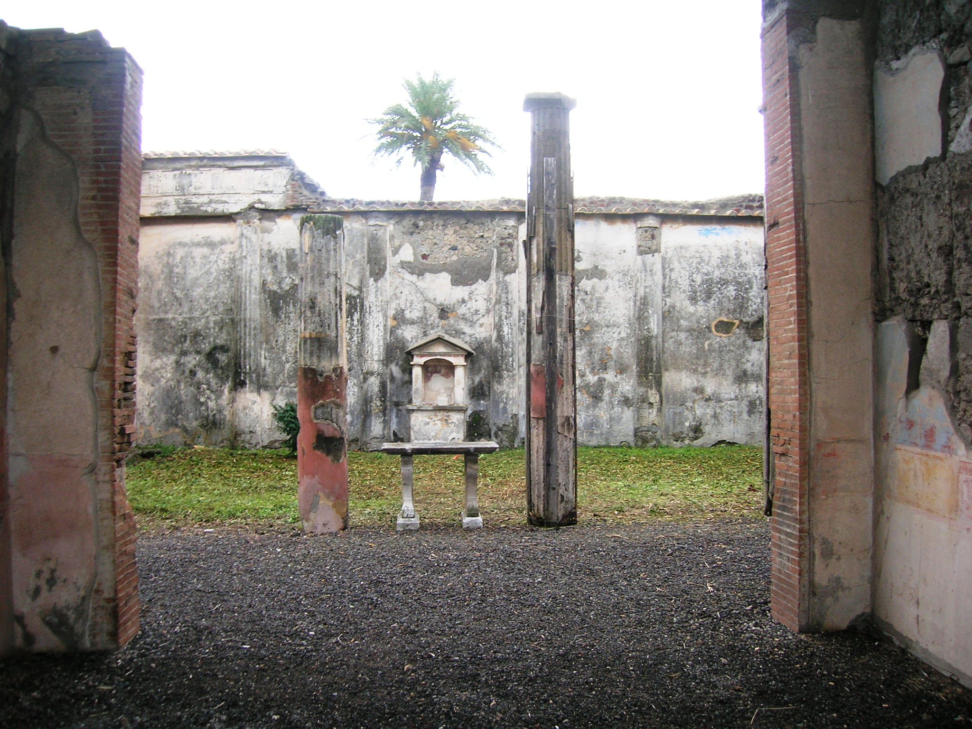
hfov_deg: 54.0
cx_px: 486
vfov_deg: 41.8
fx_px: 955
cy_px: 364
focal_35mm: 34
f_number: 2.9
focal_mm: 5.7
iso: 50
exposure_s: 1/40.7
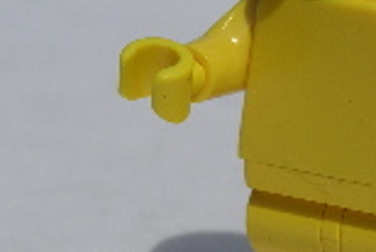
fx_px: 3126
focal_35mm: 299
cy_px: 122
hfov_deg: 6.9
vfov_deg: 4.6
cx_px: 325
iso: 50
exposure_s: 1/500
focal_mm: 17.1
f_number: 8
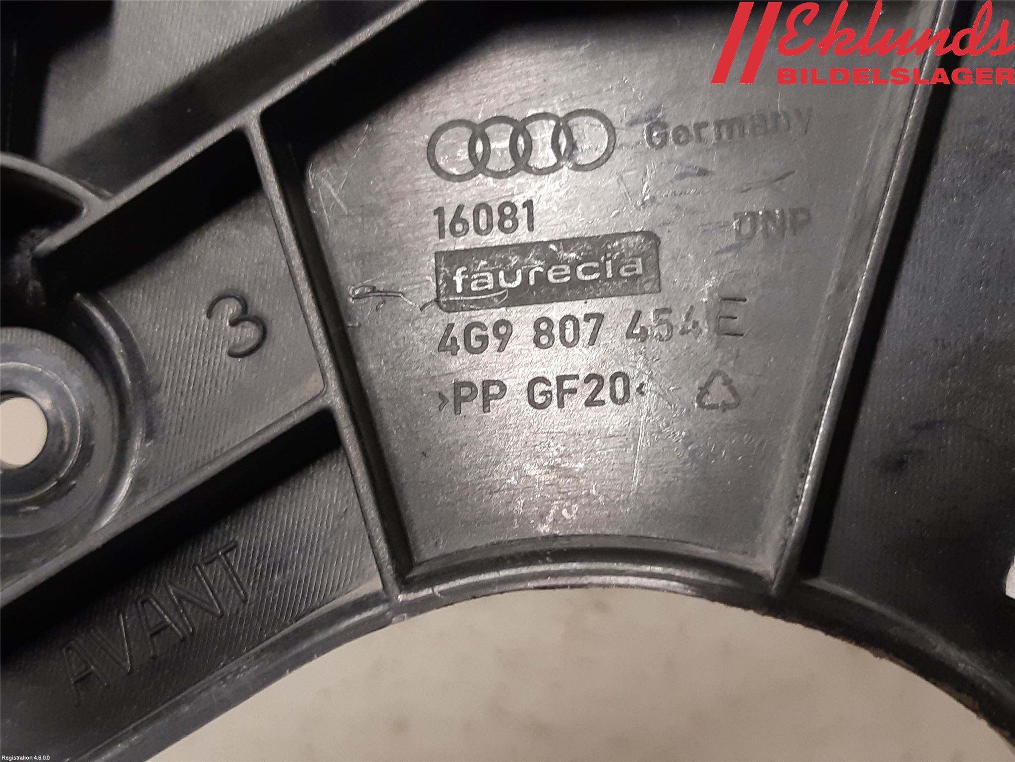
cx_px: 508
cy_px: 381
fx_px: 762
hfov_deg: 67.3
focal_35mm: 26
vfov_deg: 53.1
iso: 200
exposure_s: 1/50
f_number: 1.7
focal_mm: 3.93
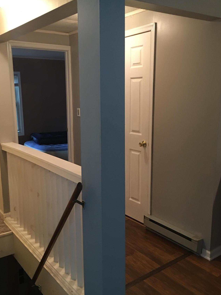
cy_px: 153
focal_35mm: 34
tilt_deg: -10.9
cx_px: 95
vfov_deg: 54.0
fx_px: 289
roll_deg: +0.8
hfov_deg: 41.7
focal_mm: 4.15
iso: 100
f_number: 2.2
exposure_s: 1/15
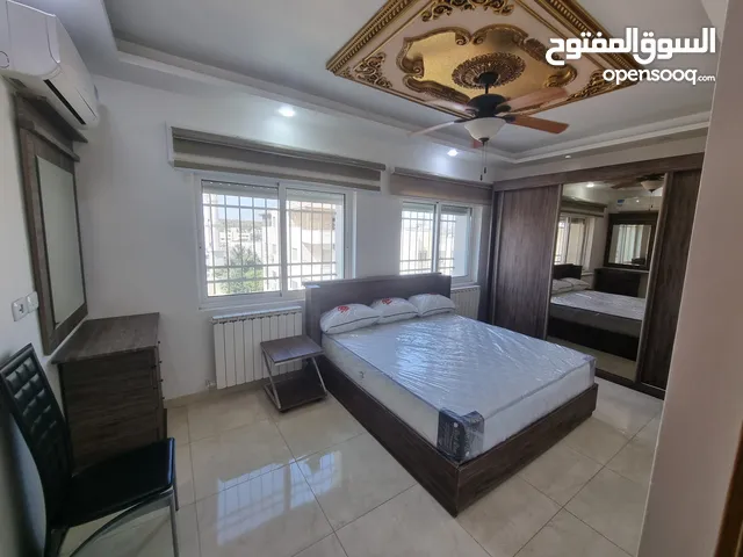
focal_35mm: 13
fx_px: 279
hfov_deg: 106.2
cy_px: 278
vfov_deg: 89.9
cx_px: 372
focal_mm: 2.2
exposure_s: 1/100
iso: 64
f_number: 2.2
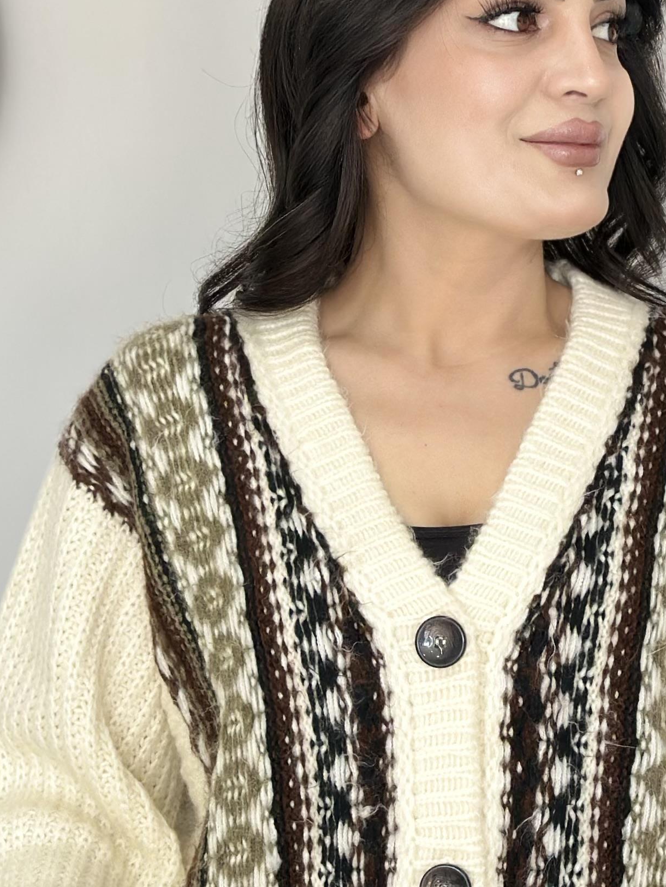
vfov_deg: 16.5
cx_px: 509
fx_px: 3052
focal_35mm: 119
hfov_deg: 12.4
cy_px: 600
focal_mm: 6.86
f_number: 1.78
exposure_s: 1/143
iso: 100
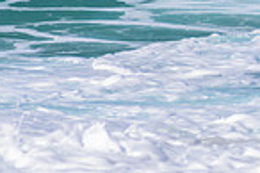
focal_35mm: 2987
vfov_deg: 0.5
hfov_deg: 0.7
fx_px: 21548
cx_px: 508
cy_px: -156
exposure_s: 1/2000
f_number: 5.6
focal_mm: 500
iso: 280
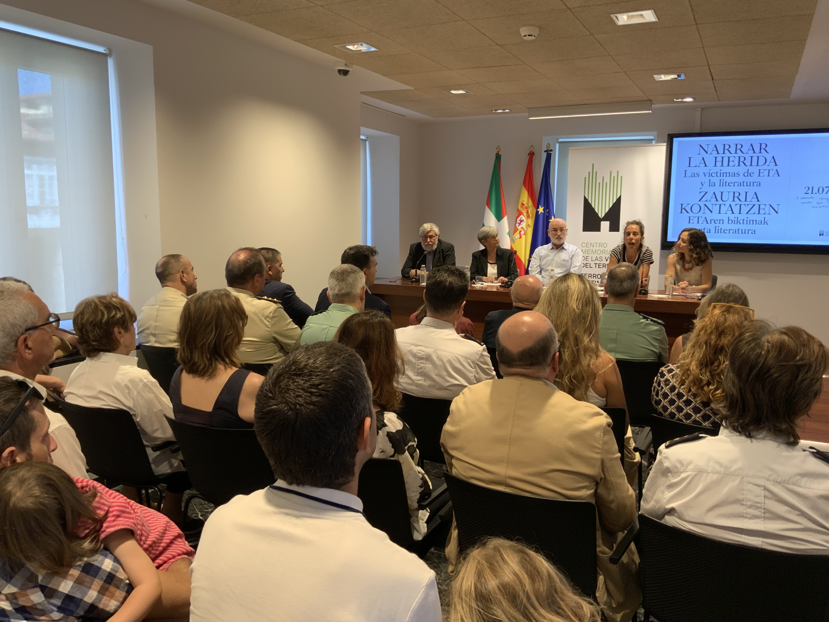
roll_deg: -0.9
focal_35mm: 29
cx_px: 414
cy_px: 311
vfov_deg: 48.2
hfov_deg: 61.7
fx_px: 695
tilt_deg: -9.4
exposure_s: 1/60
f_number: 1.8
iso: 64
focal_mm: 3
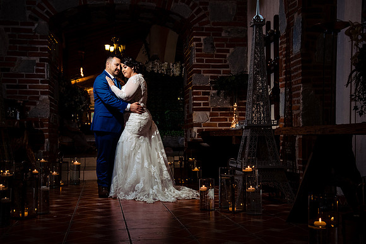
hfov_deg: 39.3
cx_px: 183
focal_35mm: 50
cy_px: 122
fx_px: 512
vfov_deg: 26.8
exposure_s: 1/160
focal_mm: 48
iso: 2000
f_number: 7.1
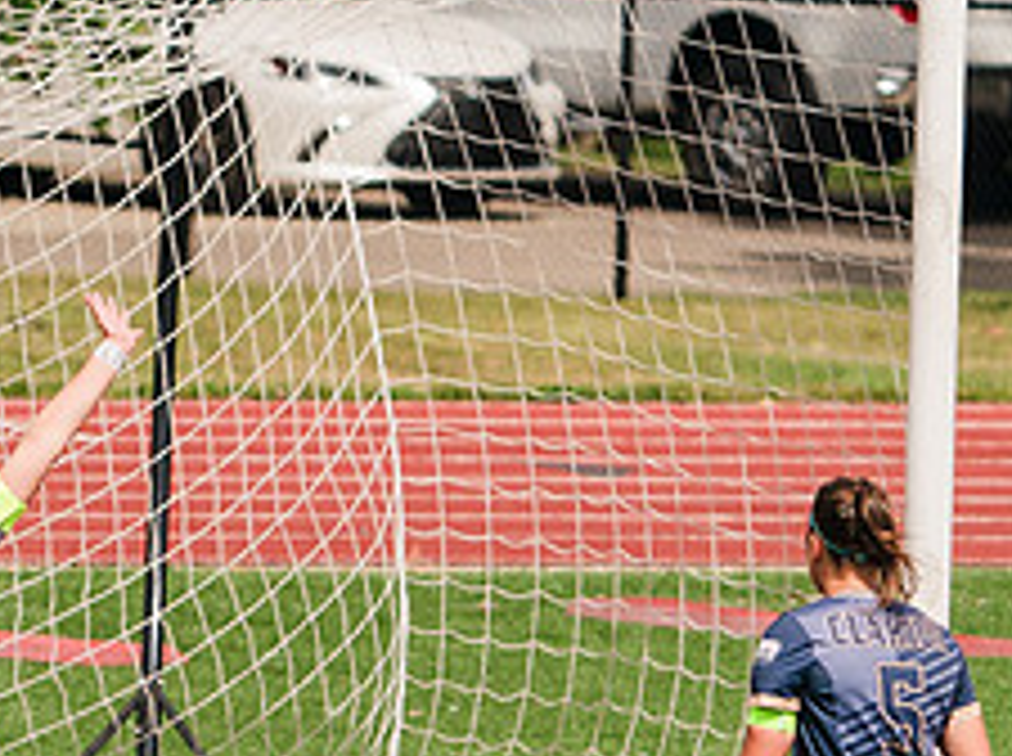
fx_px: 32954
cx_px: -190
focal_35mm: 1129
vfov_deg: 1.3
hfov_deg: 1.8
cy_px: 834
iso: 200
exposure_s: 1/1600
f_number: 5.6
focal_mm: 275
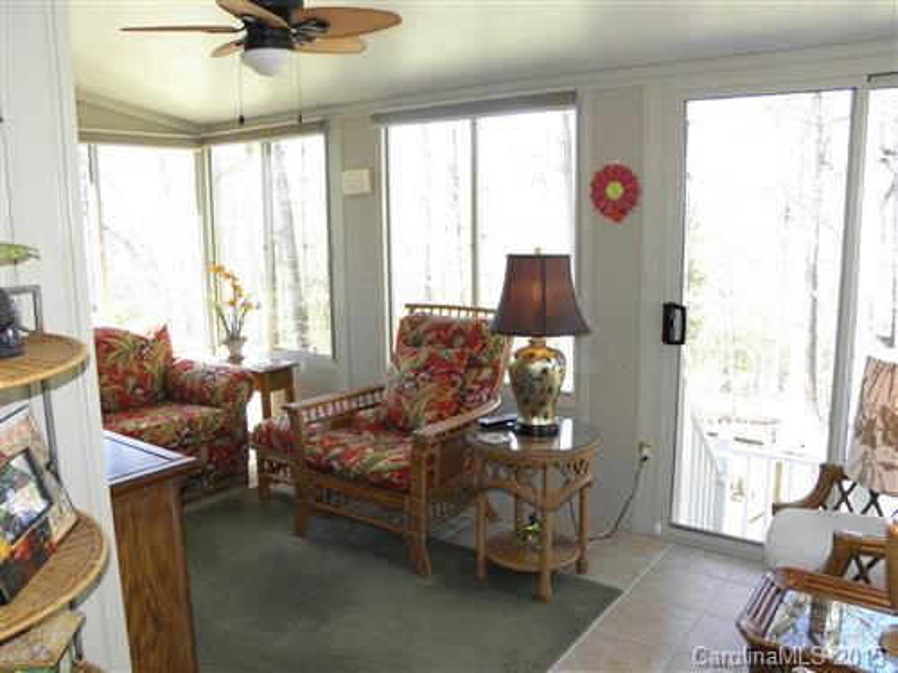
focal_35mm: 28
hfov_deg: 63.4
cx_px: 449
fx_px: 726
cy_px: 336
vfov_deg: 49.7
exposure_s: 1/30
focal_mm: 5
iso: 100
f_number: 3.5
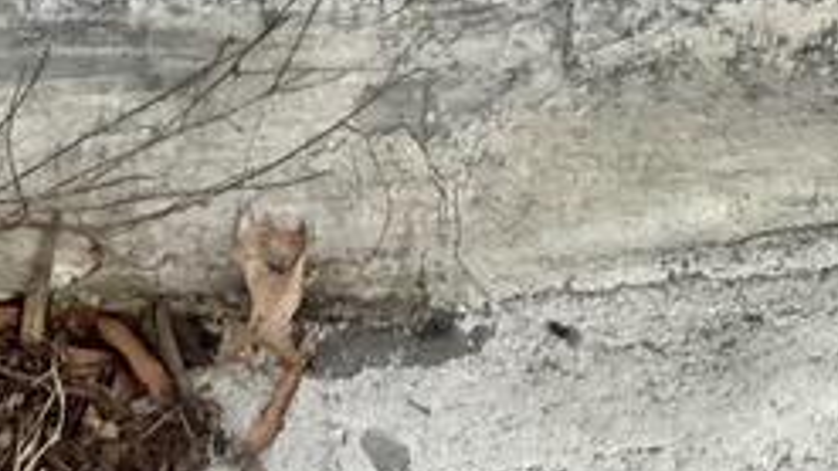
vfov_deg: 6.6
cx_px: 811
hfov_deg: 21.7
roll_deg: +2.3
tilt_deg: +2.5
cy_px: -1813
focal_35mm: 95
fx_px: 2111
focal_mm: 2.22
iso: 40
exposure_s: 1/384
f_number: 2.2
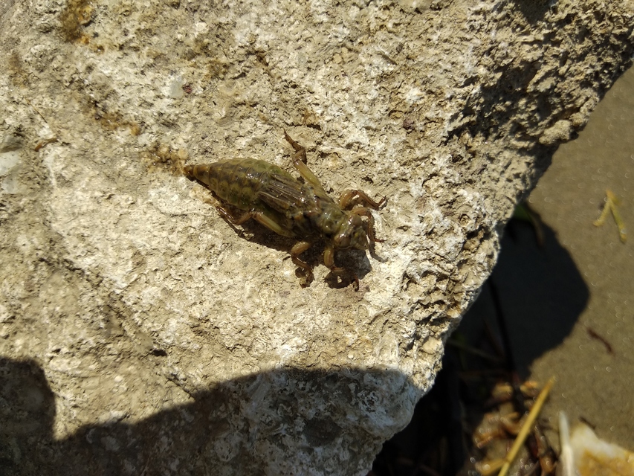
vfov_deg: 53.1
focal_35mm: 26
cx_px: 317
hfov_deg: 67.3
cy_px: 238
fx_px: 476
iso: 100
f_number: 2.2
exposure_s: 1/1541
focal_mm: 3.81
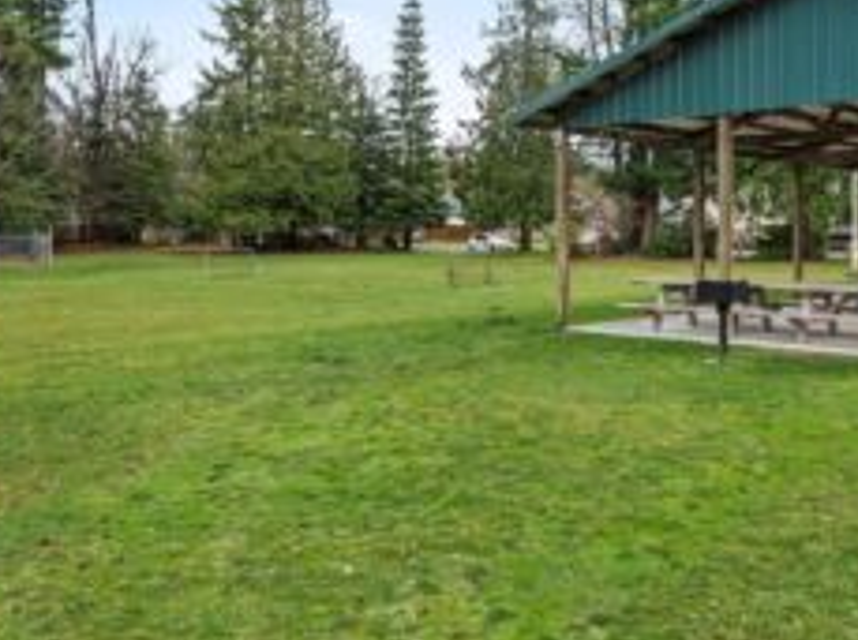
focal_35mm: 37
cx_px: 693
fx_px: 916
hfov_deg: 47.3
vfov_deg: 38.1
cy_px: 213
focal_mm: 22
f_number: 8
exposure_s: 1/50
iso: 200
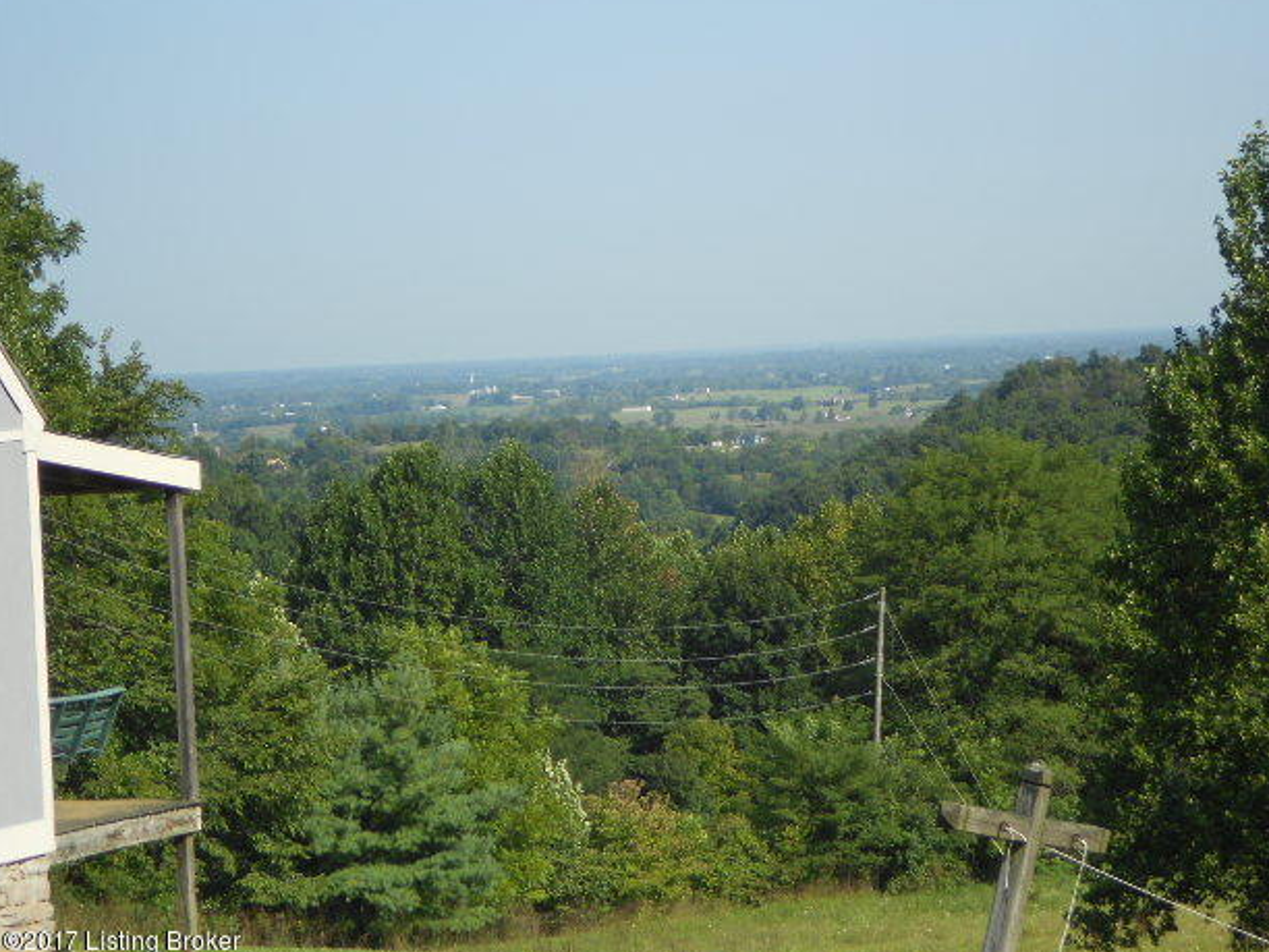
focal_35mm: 136
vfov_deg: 10.9
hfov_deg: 14.5
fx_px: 4986
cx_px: 655
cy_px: 485
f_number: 6.5
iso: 80
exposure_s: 1/250
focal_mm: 23
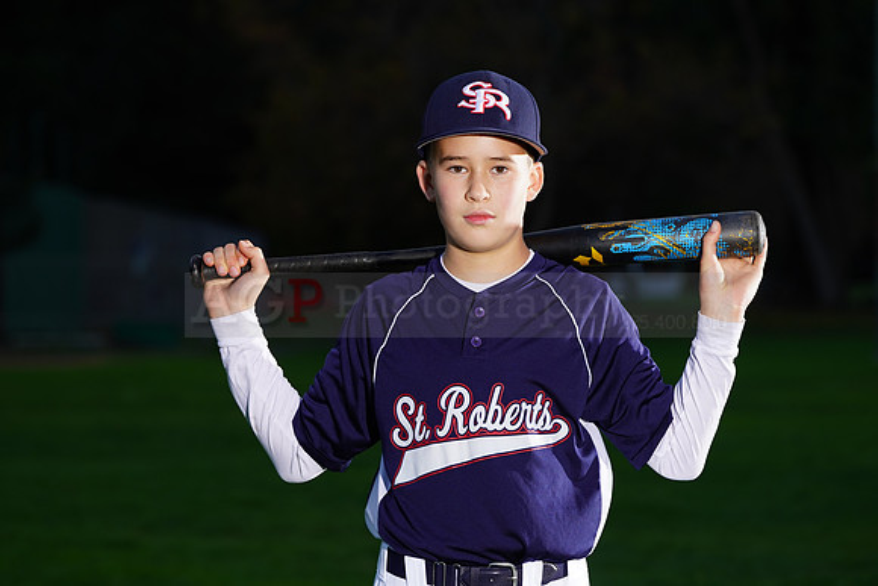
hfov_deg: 11.6
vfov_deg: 7.8
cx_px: 439
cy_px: 293
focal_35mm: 177
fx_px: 4318
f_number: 7.1
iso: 320
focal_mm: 177
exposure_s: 1/160
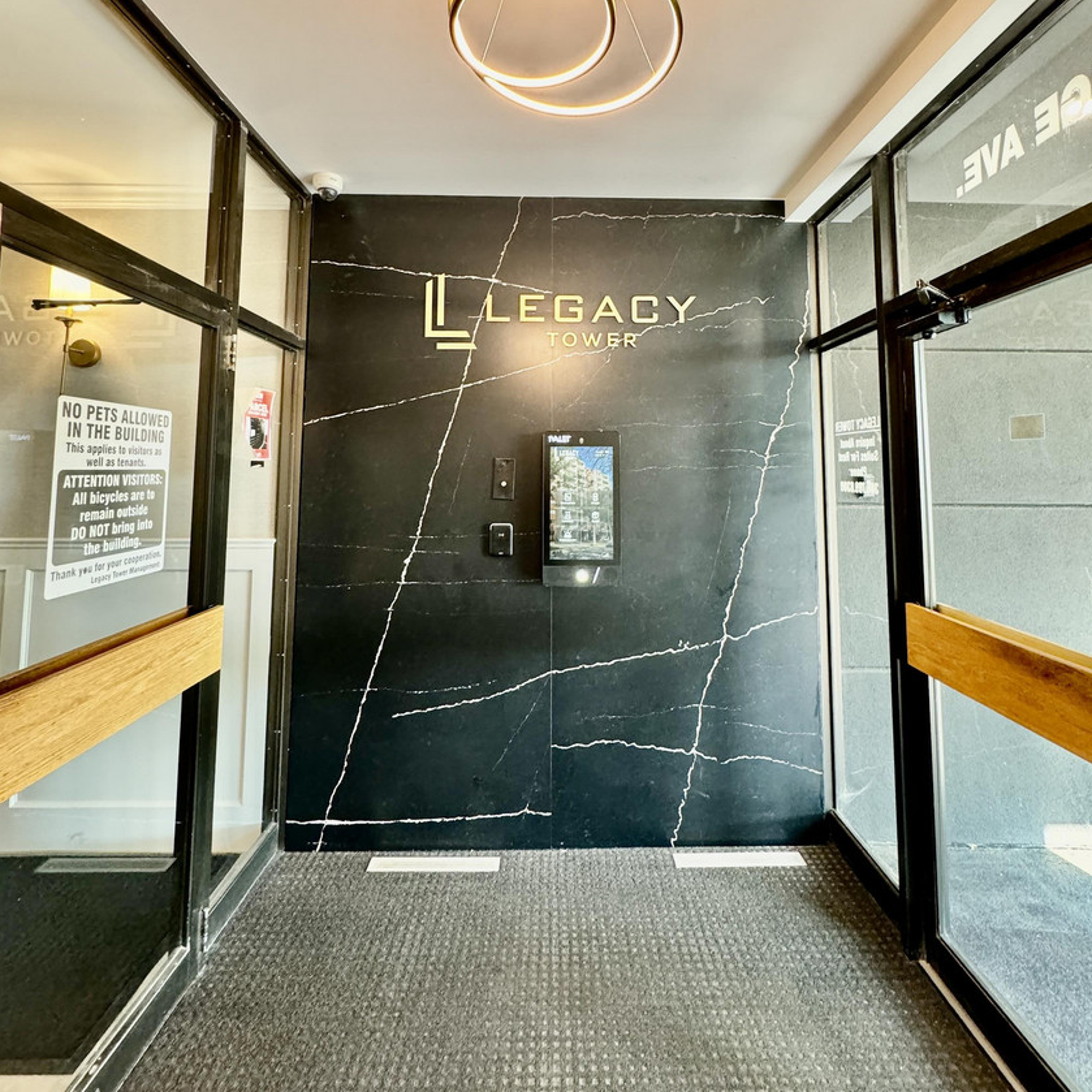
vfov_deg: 82.6
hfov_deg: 84.0
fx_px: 607
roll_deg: -0.3
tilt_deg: +4.7
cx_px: 558
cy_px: 420
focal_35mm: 17
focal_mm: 2.22
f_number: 2.2
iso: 400
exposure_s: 1/60
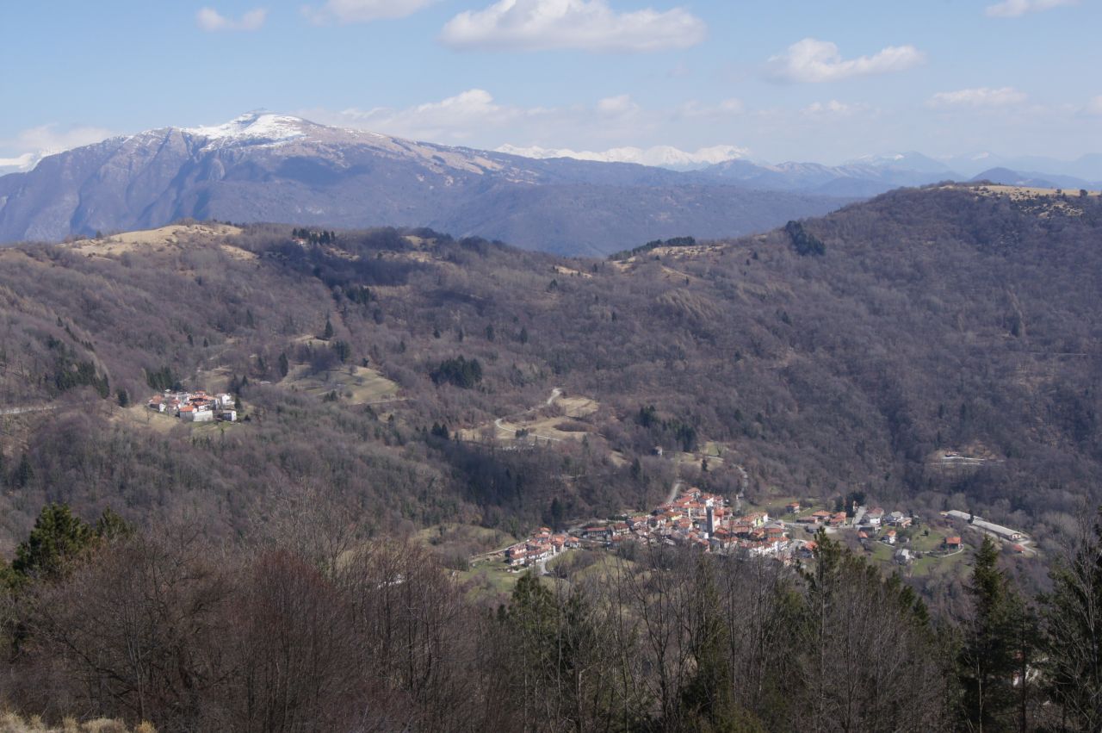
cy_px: 366
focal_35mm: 52
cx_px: 551
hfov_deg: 37.9
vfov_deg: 25.7
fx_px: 1606
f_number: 16
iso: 200
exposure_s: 1/160
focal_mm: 35
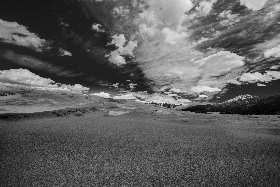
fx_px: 109
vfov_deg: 81.2
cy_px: 94
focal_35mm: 14
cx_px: 140
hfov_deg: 104.2
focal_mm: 14
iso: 200
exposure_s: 1/800
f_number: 11
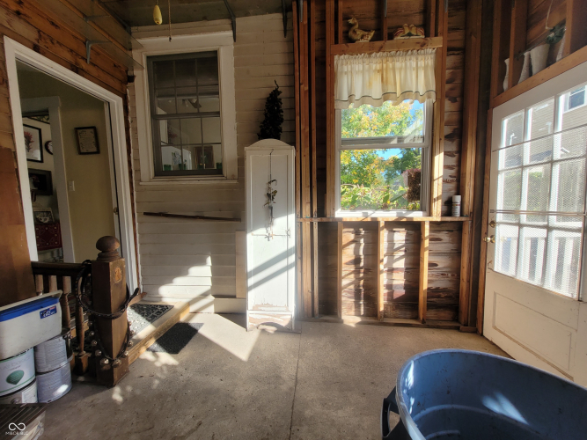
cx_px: 294
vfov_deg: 89.9
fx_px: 220
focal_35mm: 13
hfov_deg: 106.2
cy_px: 220
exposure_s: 1/202
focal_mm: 1.74
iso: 40
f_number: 2.2
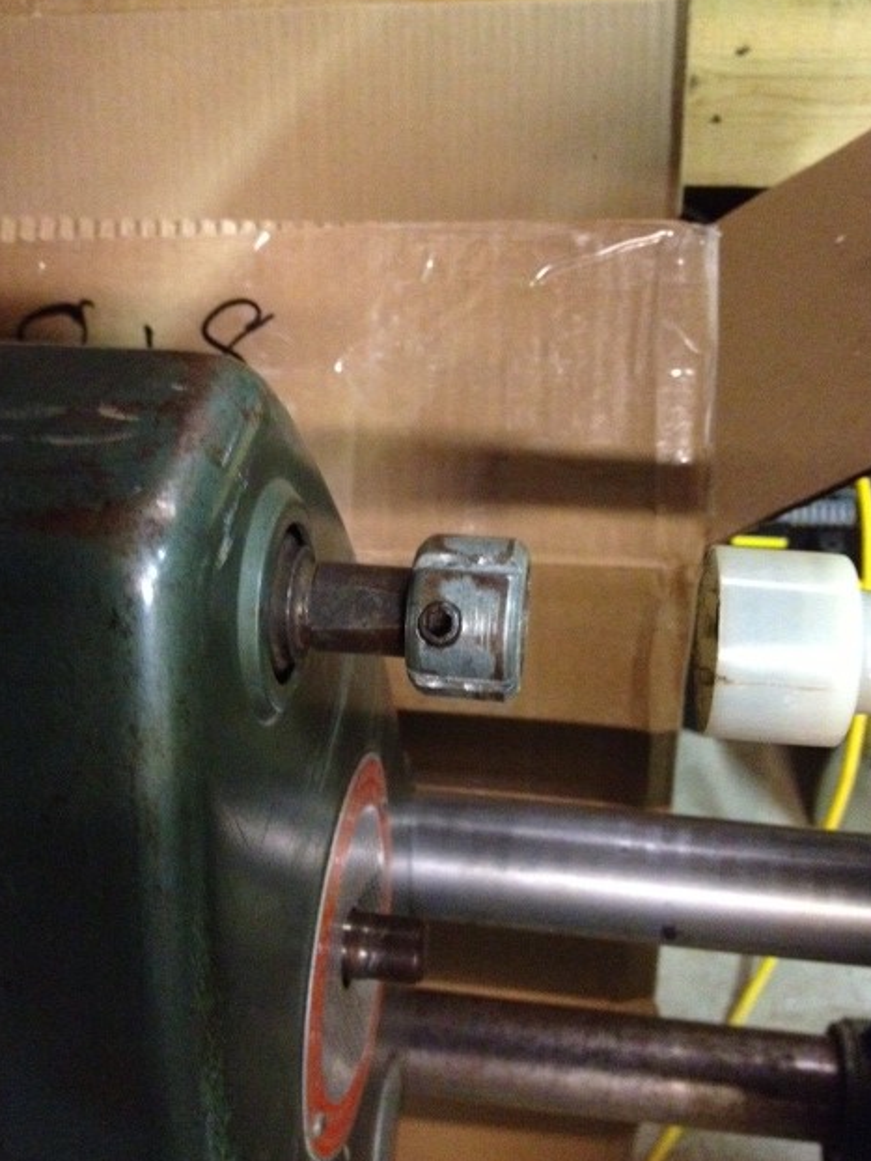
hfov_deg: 39.7
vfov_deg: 51.3
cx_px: 429
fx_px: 1207
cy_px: 567
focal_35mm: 36
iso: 800
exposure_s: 1/15
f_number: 2.4
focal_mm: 4.28
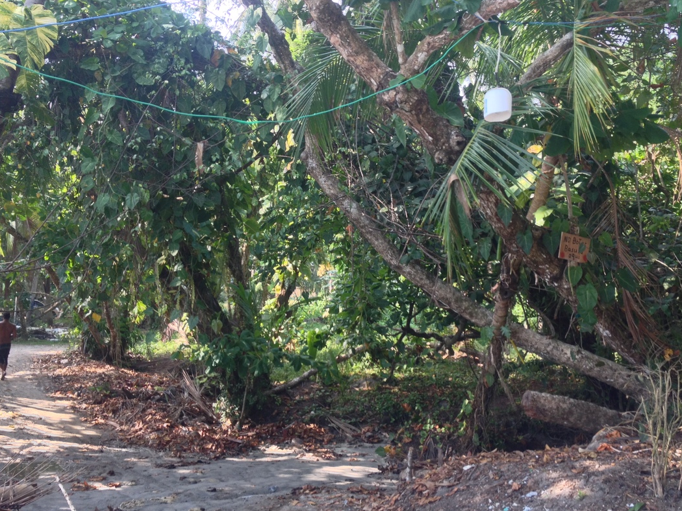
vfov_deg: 36.0
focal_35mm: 40
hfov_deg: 46.8
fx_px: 788
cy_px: 237
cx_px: 352
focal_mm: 4.28
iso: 50
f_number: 2.4
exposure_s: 1/120
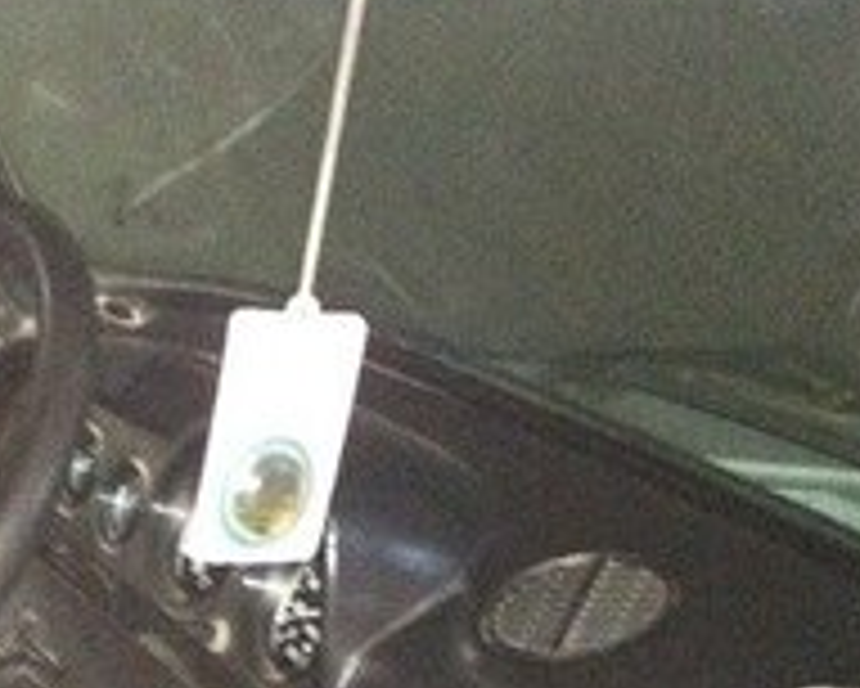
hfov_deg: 19.0
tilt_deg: -27.8
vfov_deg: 14.6
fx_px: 2496
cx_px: -18
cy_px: 1050
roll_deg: -8.2
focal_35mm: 98
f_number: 2.2
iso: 1000
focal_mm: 4.15
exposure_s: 1/17
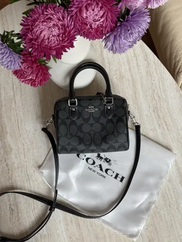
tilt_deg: -72.9
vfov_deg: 39.7
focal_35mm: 48
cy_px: 121
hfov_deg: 30.3
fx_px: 336
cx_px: 91
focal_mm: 6.76
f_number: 1.78
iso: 64
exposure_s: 1/213
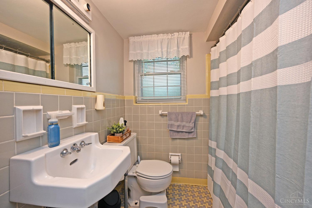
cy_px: 104
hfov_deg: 104.3
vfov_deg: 81.2
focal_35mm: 14
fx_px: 121
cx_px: 156
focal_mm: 14
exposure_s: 1/60
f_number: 4
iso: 280
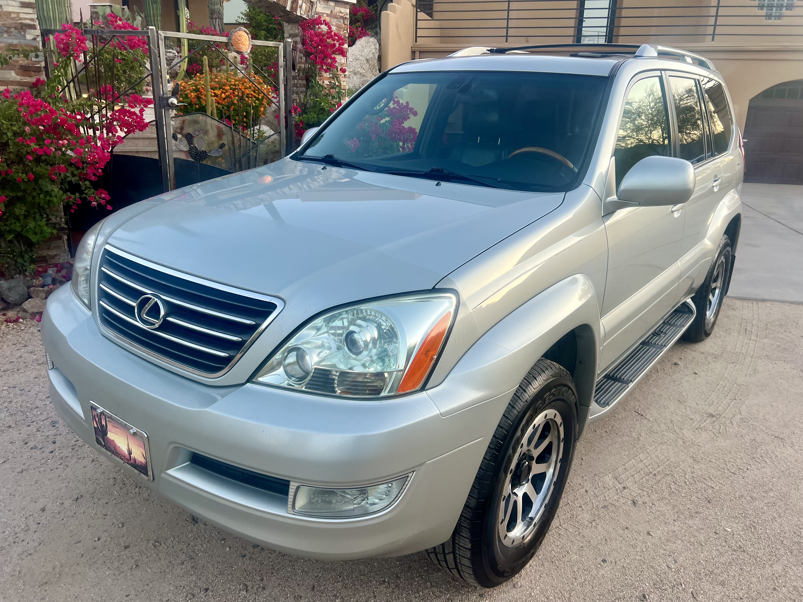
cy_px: 301
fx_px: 603
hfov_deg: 67.3
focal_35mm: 26
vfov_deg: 53.1
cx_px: 402
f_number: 1.5
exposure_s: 1/121
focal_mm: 5.7
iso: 80
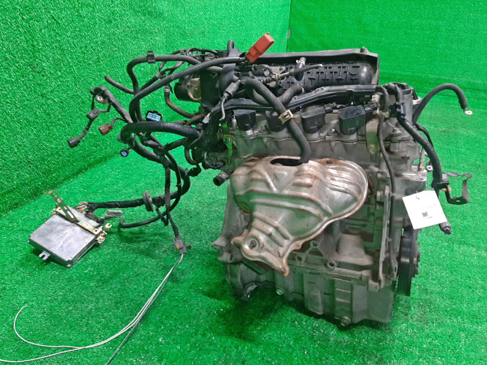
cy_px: 182
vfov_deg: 53.1
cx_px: 244
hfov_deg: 67.3
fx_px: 366
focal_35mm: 26
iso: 201
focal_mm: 3.93
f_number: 1.7
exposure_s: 1/50
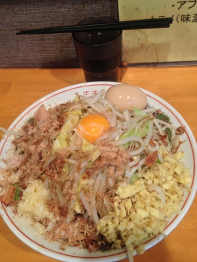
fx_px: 265
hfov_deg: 40.7
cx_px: 98
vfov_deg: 52.6
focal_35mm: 35
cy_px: 131
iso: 125
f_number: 2.4
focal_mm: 4.28
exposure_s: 1/20
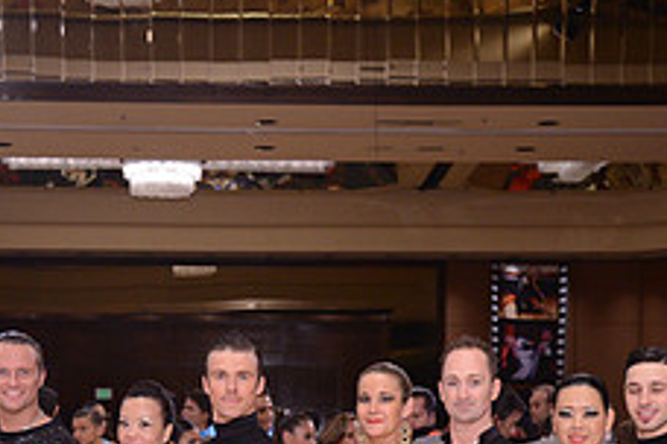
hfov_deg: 18.3
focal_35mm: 112
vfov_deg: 11.9
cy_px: 545
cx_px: 298
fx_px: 2075
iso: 1600
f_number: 4
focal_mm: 44
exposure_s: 1/250
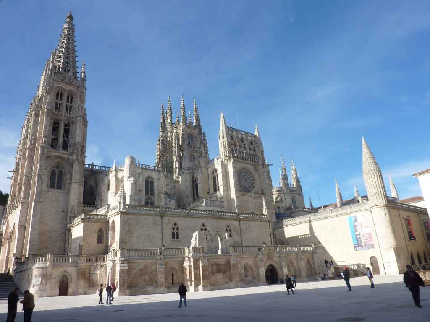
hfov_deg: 69.4
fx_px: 311
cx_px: 215
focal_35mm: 25
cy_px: 161
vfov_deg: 54.9
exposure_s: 1/500
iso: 80
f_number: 4
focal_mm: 4.1
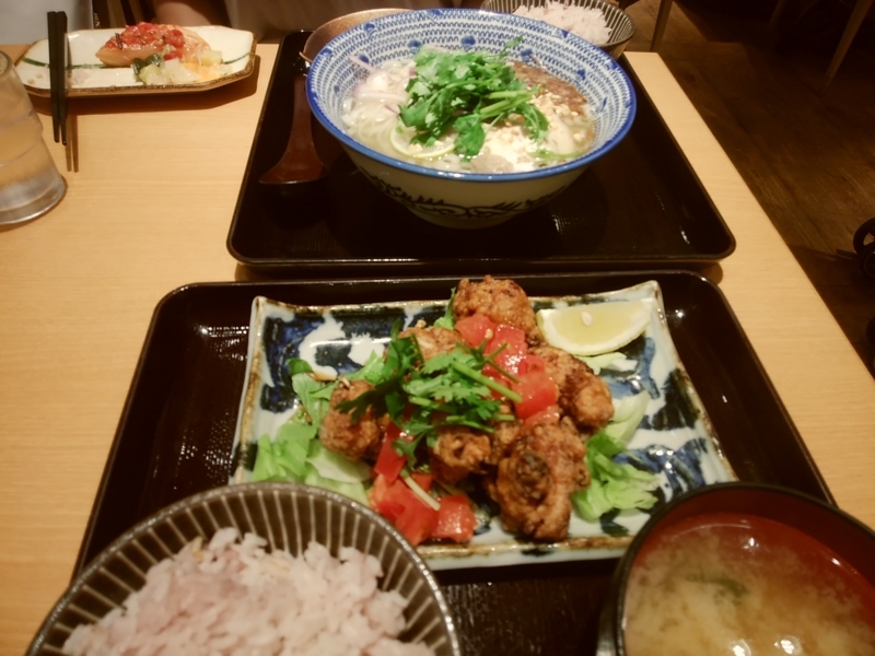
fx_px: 556
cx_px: 438
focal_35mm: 22
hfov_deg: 76.4
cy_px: 328
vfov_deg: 61.1
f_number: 2
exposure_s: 1/24
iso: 32
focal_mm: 3
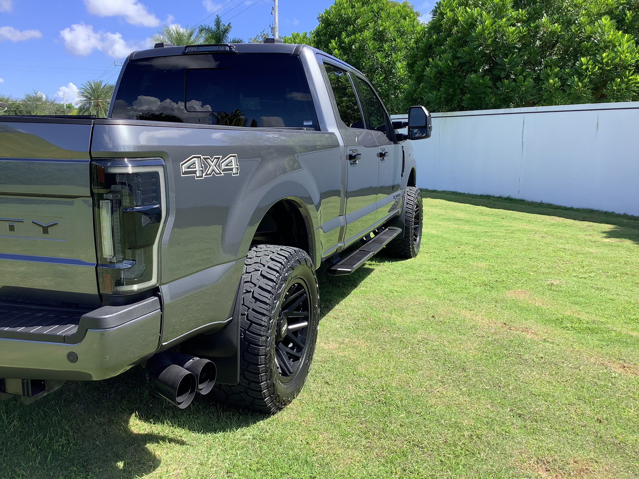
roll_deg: +0.0
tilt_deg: -10.4
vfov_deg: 45.4
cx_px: 320
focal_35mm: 31
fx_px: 572
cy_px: 240
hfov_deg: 58.4
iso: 25
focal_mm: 3.3
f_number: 2.4
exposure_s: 1/476
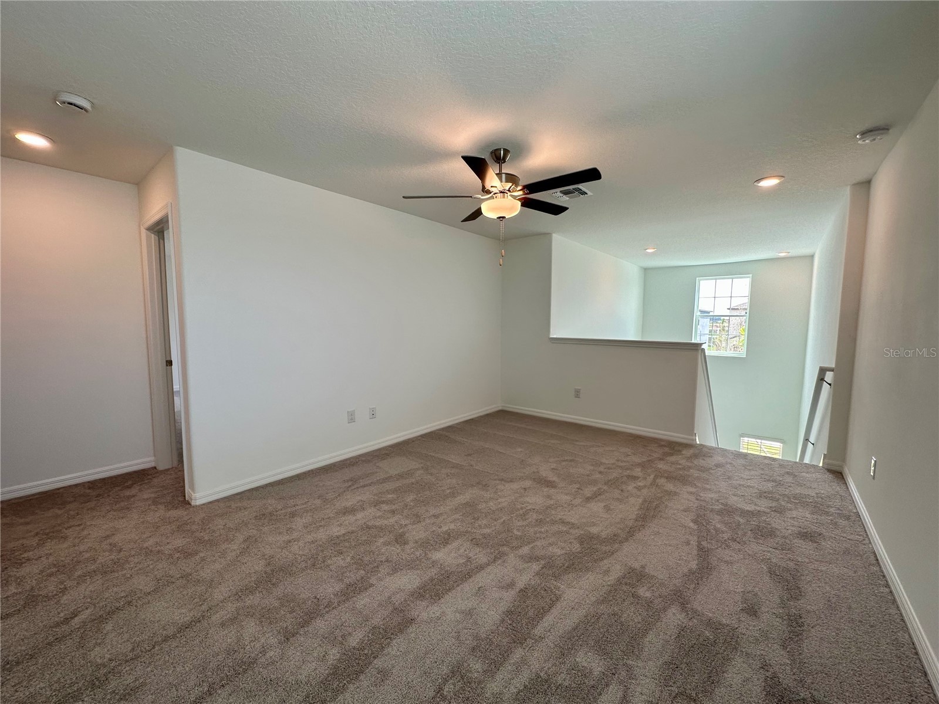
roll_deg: -0.3
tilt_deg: -5.0
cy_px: 352
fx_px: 380
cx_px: 470
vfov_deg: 85.7
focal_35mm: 14
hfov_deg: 102.1
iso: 40
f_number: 2.2
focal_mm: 2.22
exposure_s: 1/130
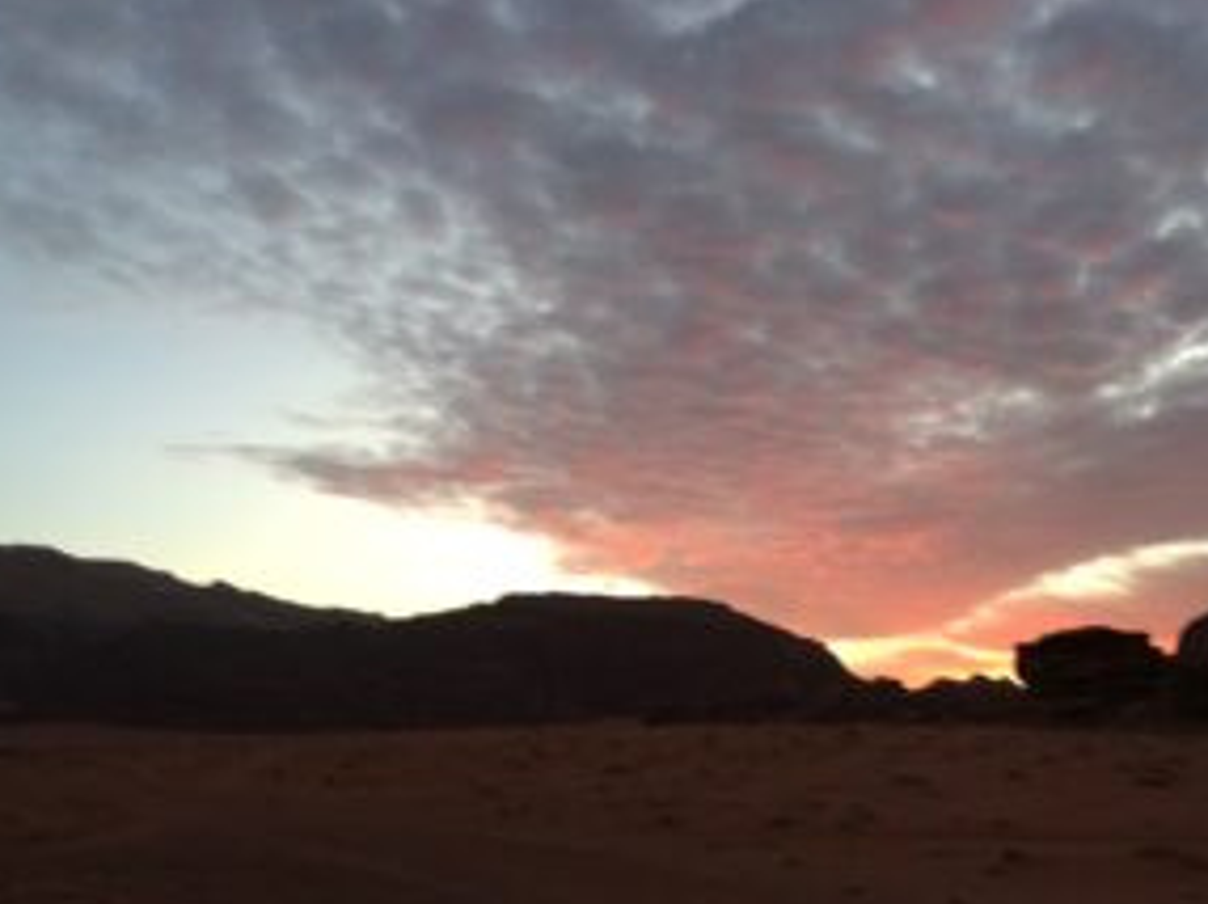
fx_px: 1464
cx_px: 807
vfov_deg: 34.0
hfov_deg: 44.2
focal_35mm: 42
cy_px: 591
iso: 80
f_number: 2.2
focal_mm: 4.12
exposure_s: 1/30
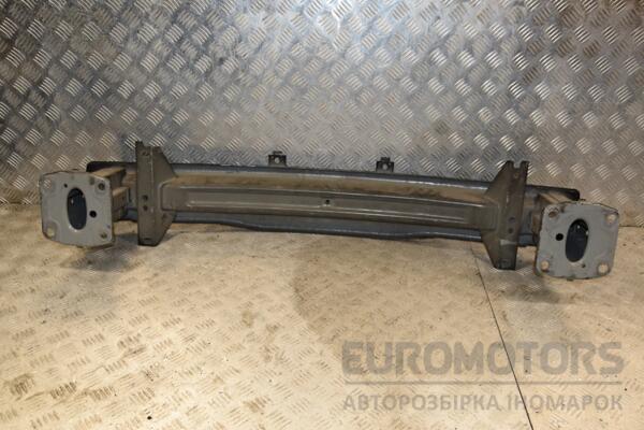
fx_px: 590
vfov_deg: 40.0
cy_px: 215
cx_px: 322
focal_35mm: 33
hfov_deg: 57.2
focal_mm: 22
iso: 800
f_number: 6.3
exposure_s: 1/200
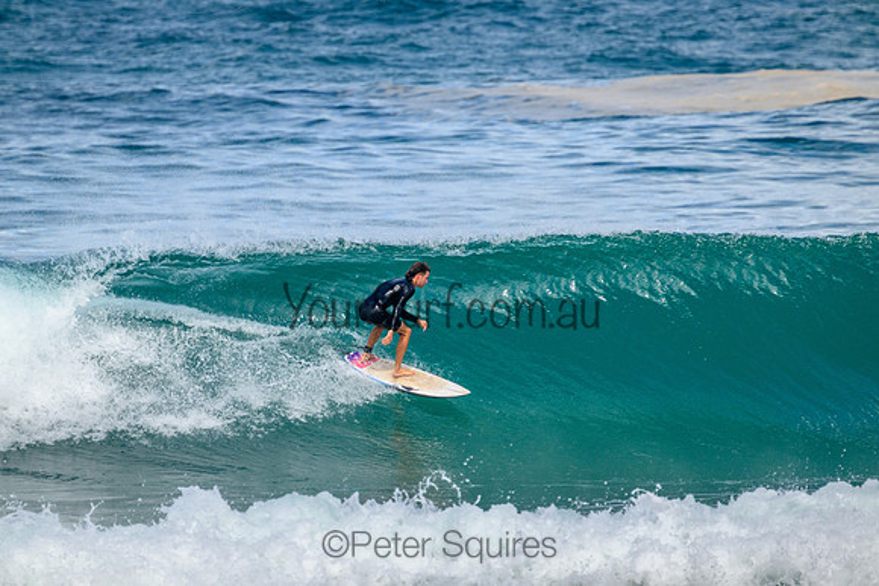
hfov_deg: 2.6
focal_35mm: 800
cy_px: 293
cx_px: 440
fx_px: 19537
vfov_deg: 1.7
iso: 1100
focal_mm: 800
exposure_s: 1/2000
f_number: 11
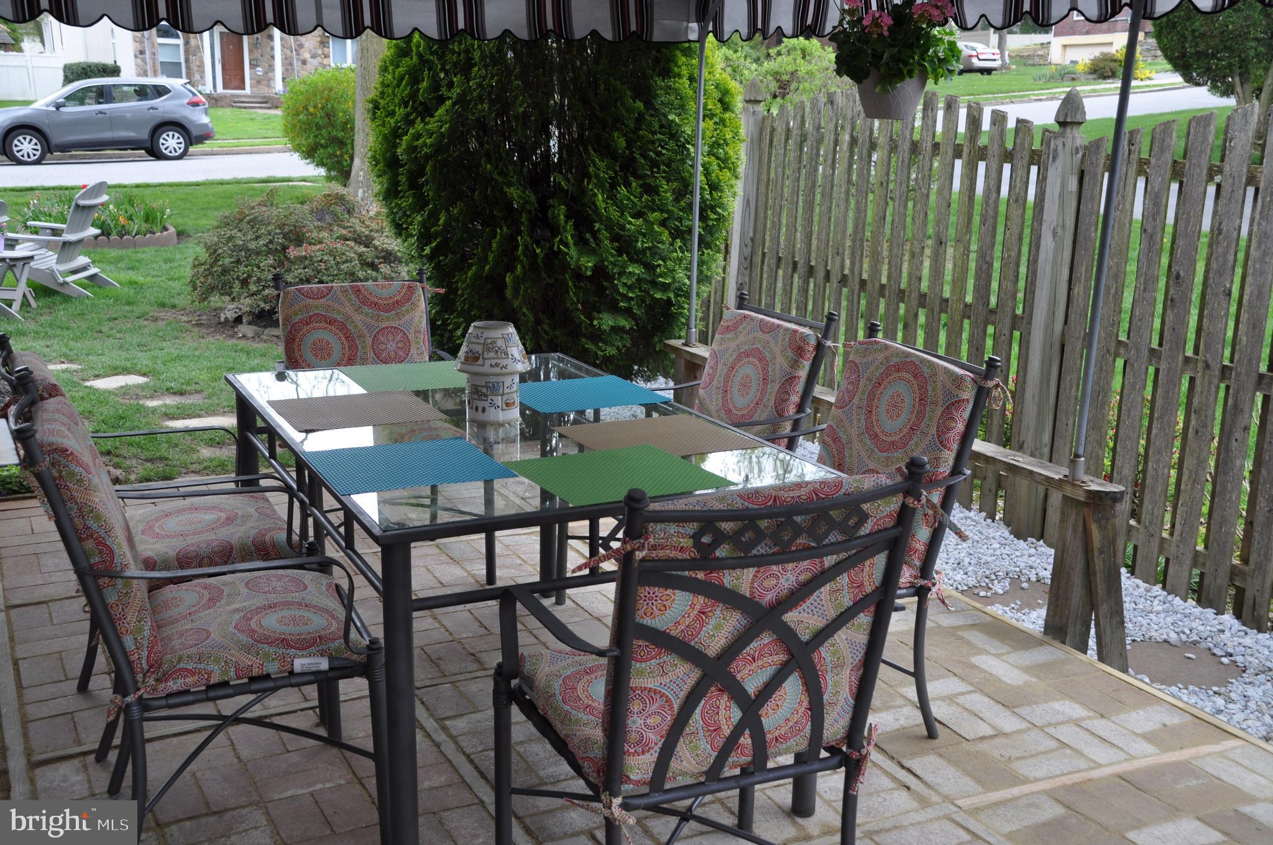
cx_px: 636
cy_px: 422
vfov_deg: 35.4
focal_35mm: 38
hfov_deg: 51.3
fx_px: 1324
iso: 200
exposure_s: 1/160
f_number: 6.3
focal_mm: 25
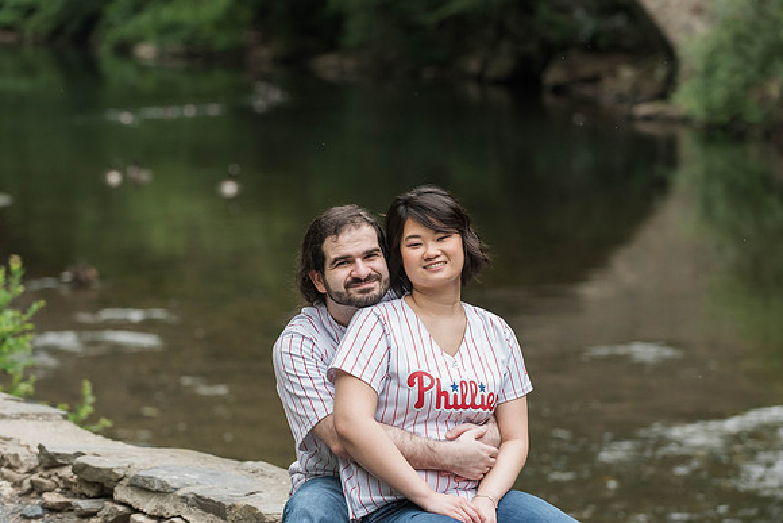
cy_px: 256
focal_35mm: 130
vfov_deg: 10.6
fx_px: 2828
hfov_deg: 15.8
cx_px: 393
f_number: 4
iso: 1600
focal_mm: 125
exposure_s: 1/640
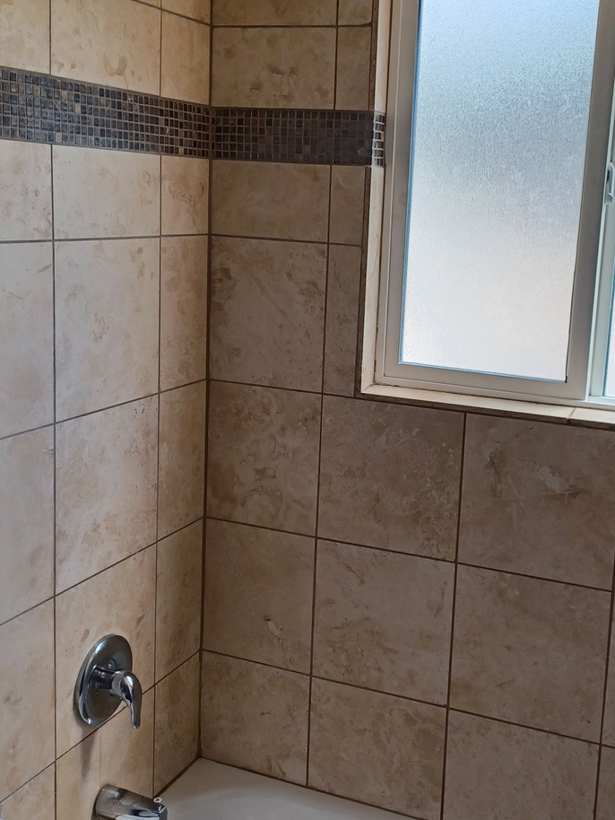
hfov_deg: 34.1
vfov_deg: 44.7
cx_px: 395
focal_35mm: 42
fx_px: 994
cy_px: 362
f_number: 1.8
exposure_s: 1/60
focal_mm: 4.6
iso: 40
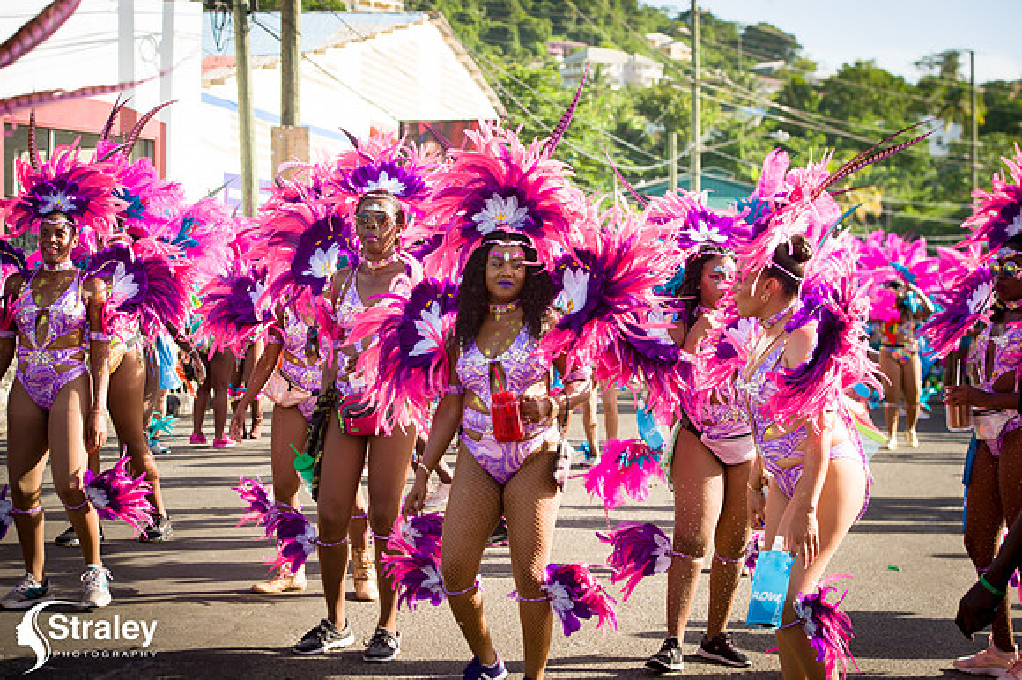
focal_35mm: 70
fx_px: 1986
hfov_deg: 28.9
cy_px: 340
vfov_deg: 19.4
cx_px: 511
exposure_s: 1/200
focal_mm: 70
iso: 100
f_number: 5.6
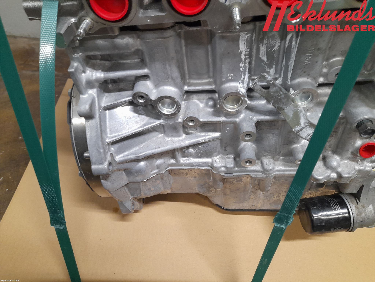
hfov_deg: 69.4
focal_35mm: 25
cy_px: 141
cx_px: 188
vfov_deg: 54.9
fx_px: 271
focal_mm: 4.6
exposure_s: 1/50
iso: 250
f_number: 2
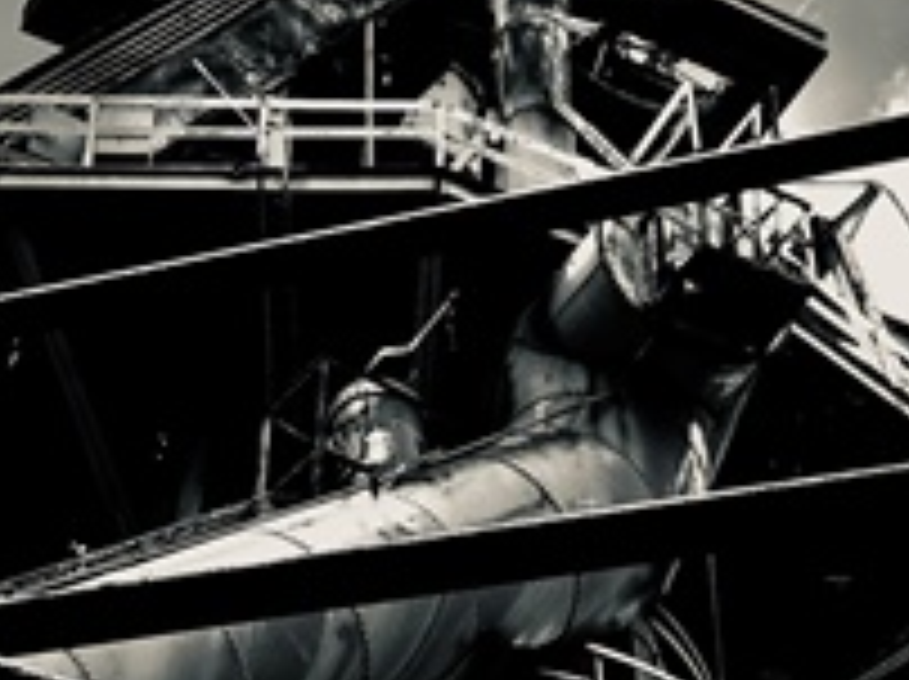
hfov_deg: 15.4
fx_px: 3357
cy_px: 653
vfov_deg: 11.5
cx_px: 398
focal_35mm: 128
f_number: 8
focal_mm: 28
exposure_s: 1/1000
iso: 400
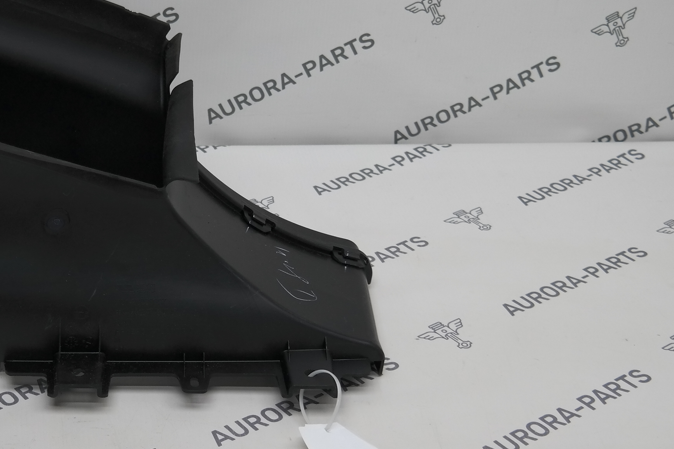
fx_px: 1385
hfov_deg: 26.7
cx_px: 106
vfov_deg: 18.4
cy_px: 161
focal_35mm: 74
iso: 100
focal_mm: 22
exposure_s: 1/80
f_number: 4
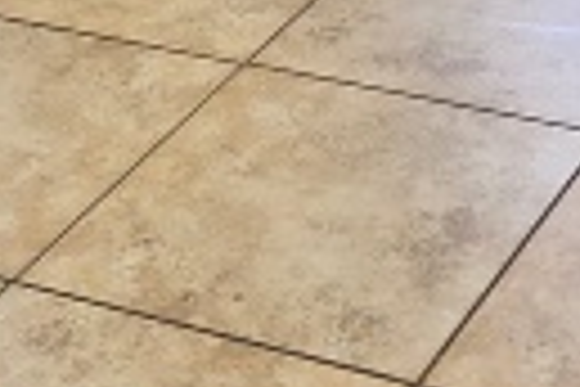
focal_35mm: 145
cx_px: 373
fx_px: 2336
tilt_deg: -21.4
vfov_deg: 9.0
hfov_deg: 14.1
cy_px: -338
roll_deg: +3.1
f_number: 1.8
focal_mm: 3.99
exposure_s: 1/40
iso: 25
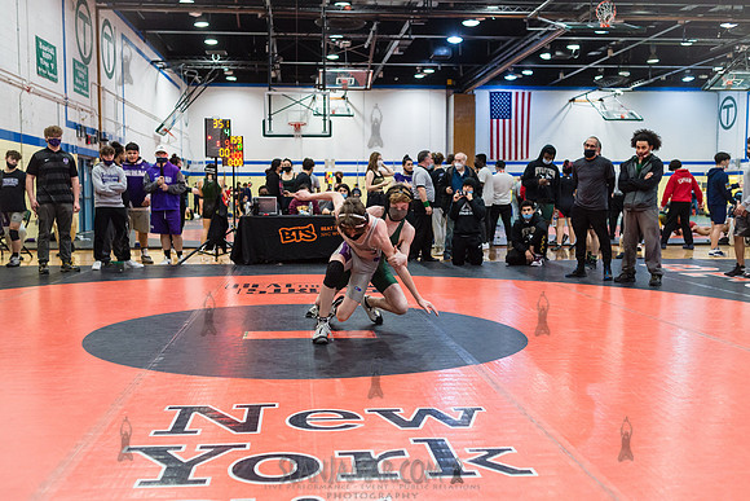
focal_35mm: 38
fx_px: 790
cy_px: 250
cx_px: 375
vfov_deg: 35.1
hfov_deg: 50.8
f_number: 3.5
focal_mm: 35
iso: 4000
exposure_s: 1/400
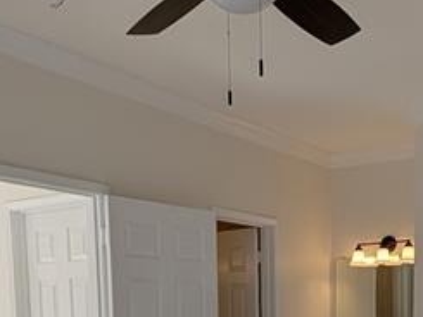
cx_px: 287
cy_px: 400
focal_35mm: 50
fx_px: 611
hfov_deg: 37.7
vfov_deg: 25.5
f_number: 1.7
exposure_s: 1/547
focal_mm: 2.02
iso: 54
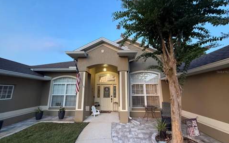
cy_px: 72
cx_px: 115
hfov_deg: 101.5
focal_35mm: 15
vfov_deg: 74.8
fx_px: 94
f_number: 2.2
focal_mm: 2.22
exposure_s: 1/60
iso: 400
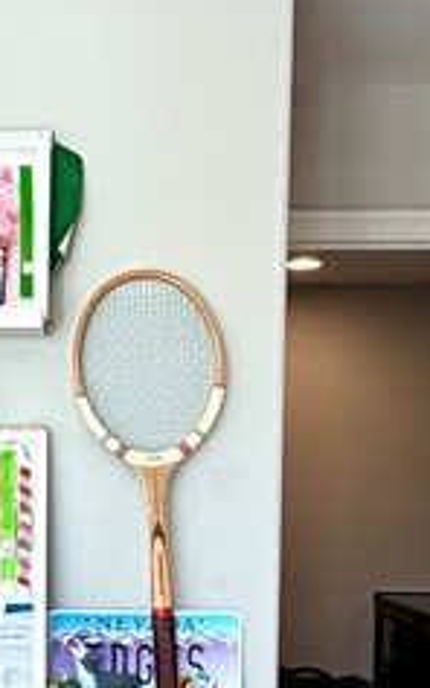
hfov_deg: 19.9
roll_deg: -1.9
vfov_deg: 31.0
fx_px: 1201
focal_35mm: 64
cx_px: 41
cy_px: 572
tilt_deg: -1.1
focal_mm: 2.22
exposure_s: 1/121
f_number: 2.2
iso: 80
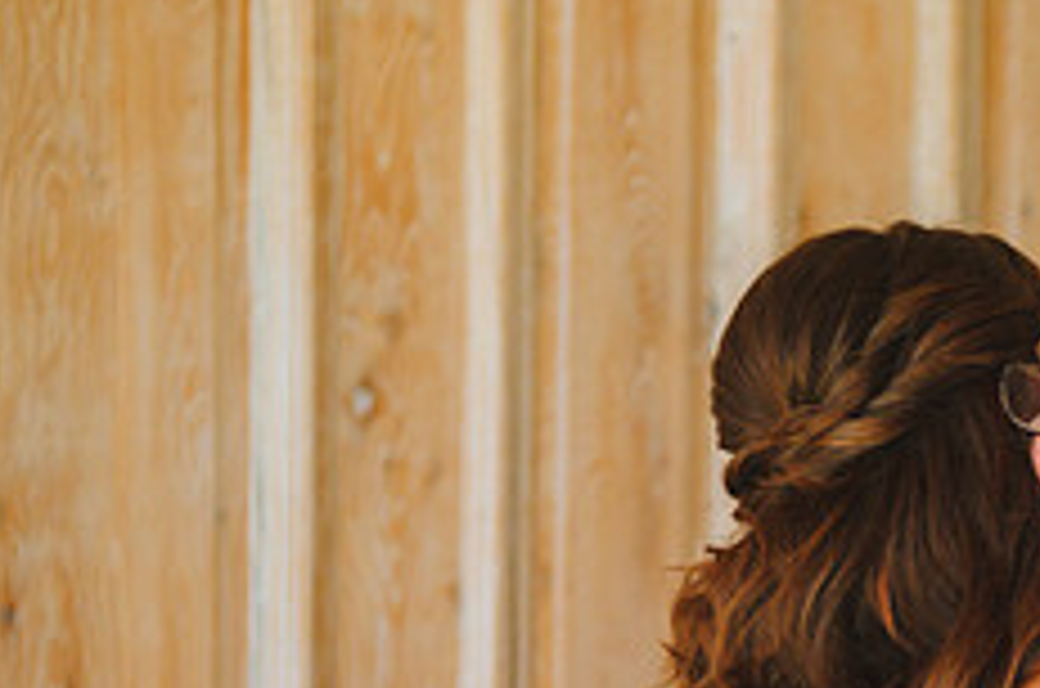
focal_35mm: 156
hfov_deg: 13.0
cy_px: 751
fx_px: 4497
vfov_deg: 8.7
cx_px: 1035
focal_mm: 62
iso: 1250
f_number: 2.8
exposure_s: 1/320
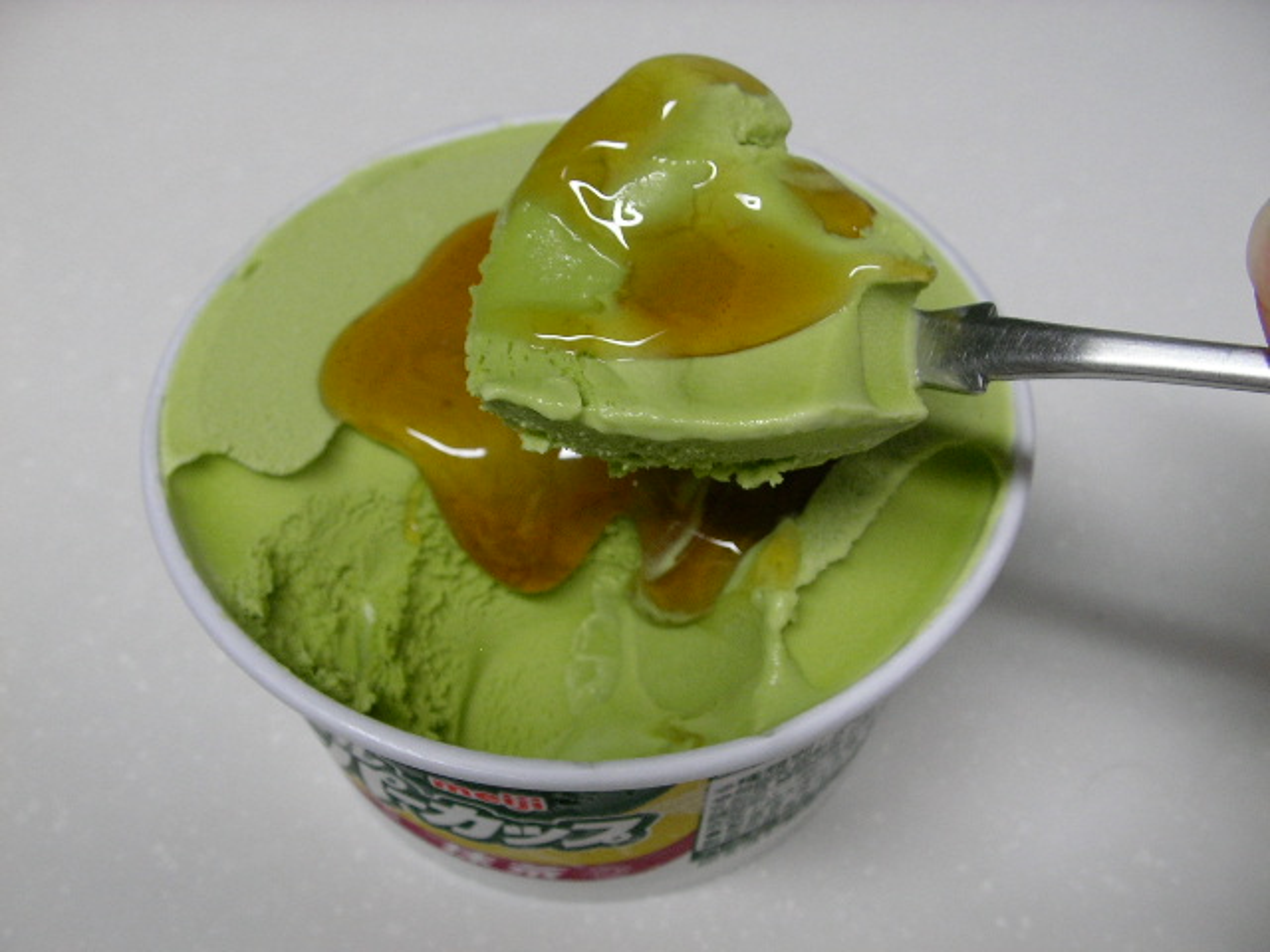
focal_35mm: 38
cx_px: 635
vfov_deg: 37.7
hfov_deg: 49.0
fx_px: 1394
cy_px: 476
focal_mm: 5.8
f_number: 3.5
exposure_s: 1/27.6
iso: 100
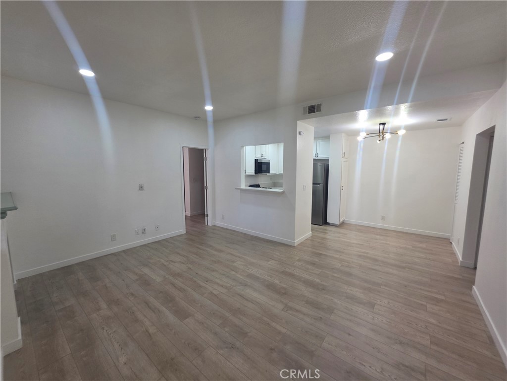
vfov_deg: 89.9
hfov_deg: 106.2
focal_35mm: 13
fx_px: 190
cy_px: 190
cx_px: 254
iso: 80
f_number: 1.9
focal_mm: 2.2
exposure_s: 1/120
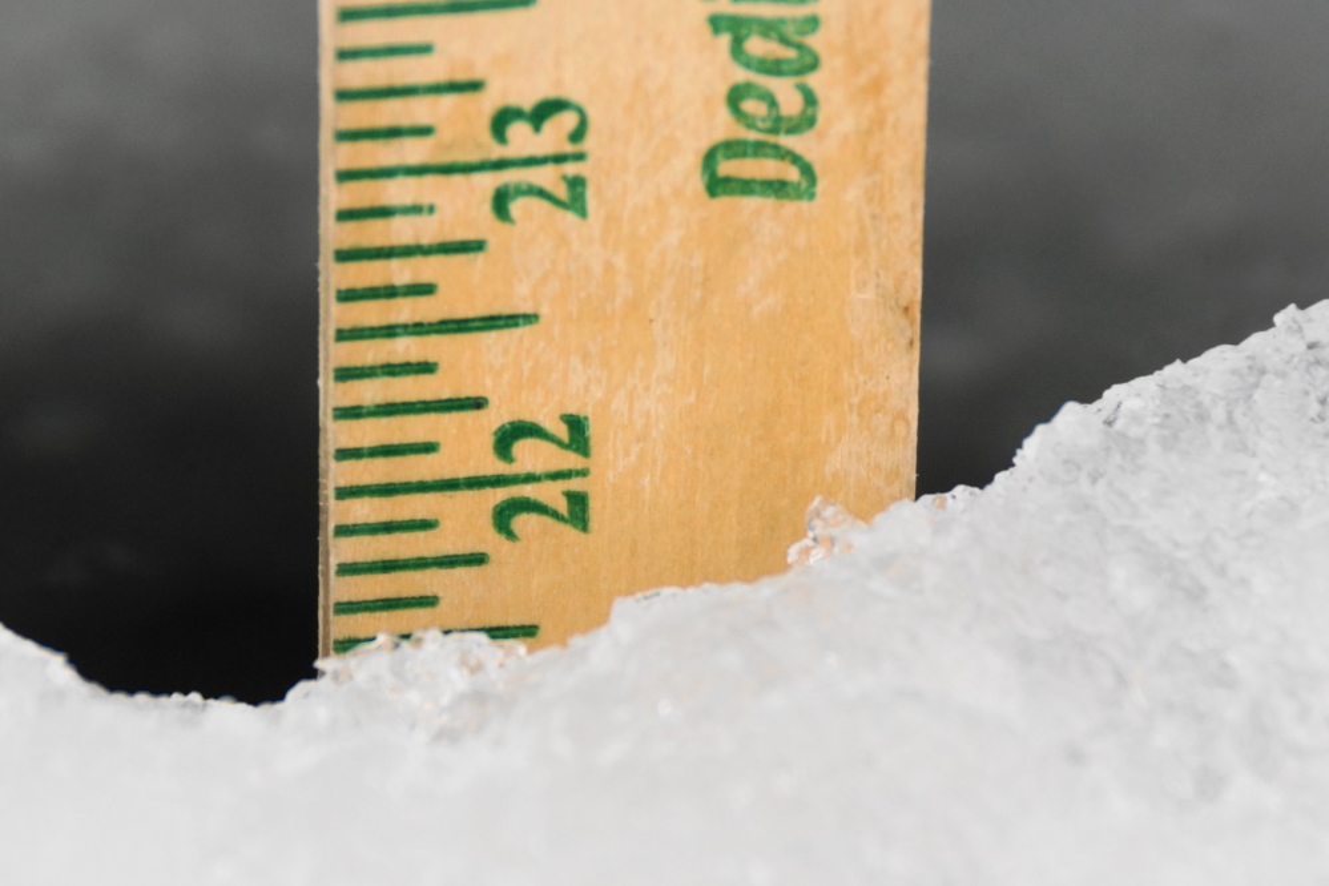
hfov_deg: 5.5
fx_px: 13843
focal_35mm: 375
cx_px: 664
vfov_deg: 3.7
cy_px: 443
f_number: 6.3
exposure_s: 1/400
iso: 250
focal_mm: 250
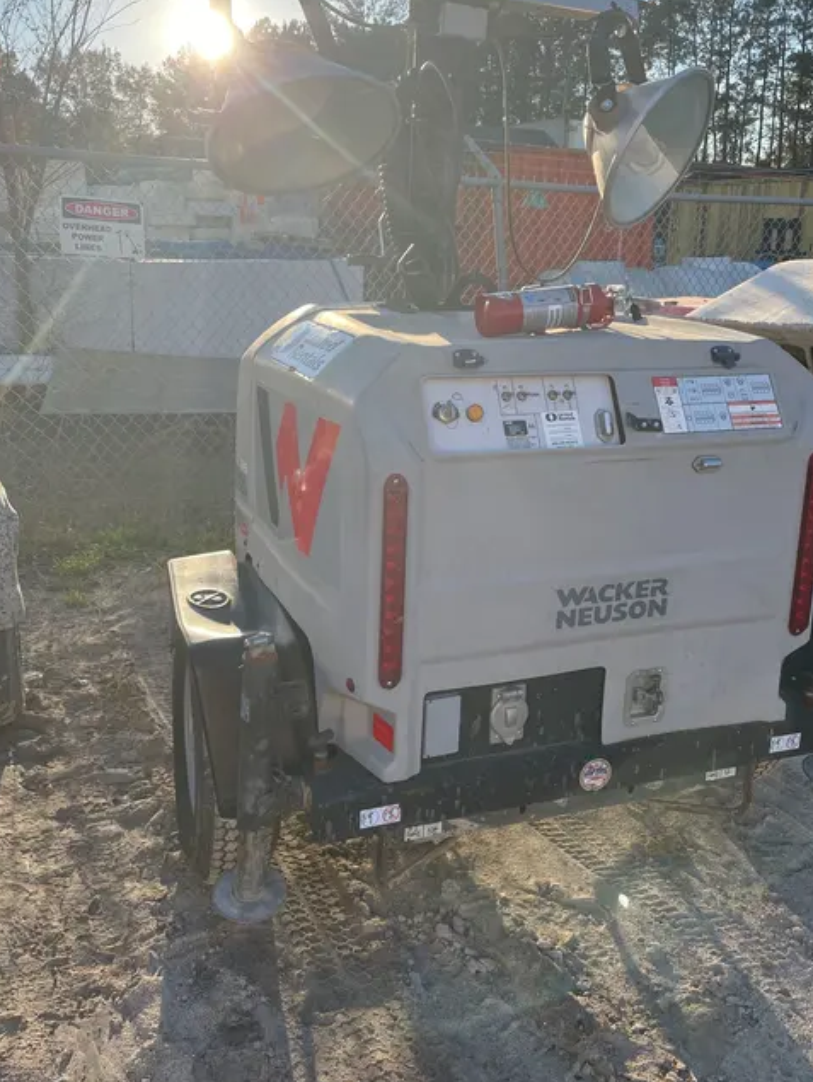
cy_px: 466
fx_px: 939
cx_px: 419
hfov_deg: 46.8
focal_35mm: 30
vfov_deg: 59.7
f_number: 1.6
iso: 50
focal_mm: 4.2
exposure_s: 1/2092
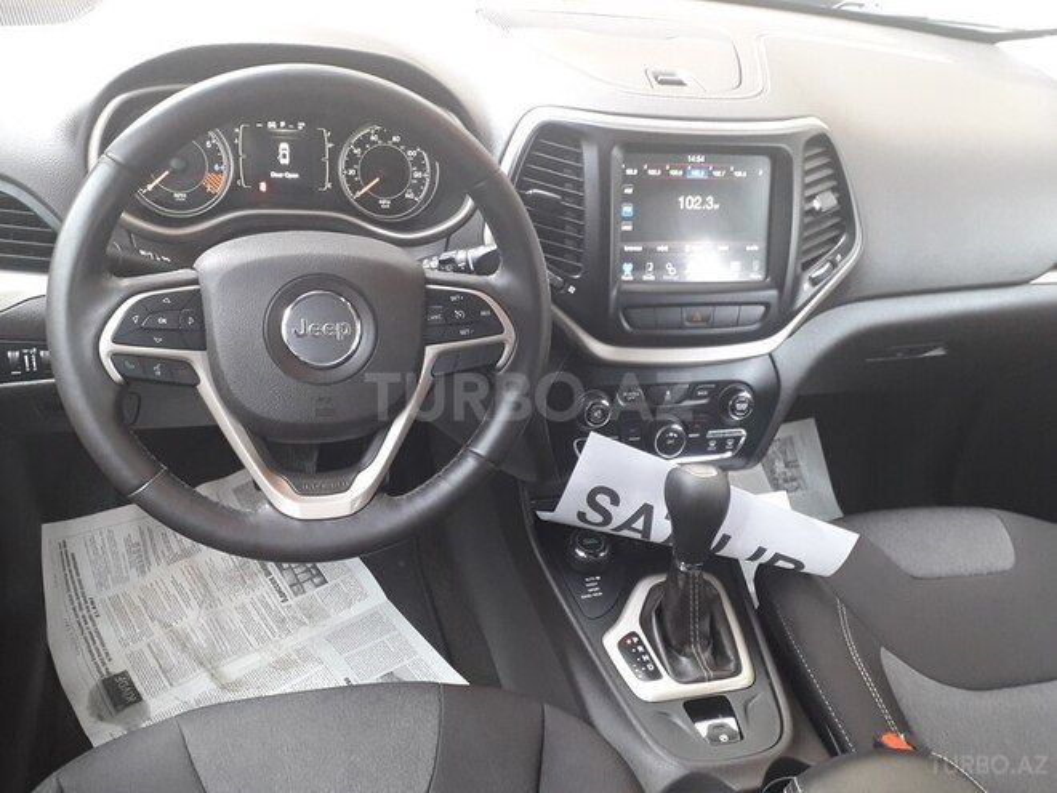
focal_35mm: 27
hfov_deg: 65.3
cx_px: 528
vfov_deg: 51.4
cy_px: 396
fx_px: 824
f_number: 1.9
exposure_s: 1/33
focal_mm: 3.6
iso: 200
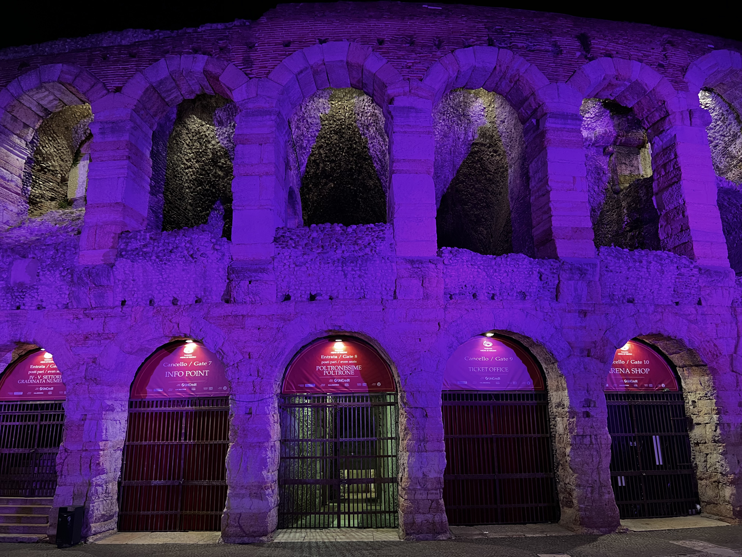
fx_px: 557
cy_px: 278
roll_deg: +0.9
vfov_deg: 53.1
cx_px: 371
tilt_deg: +13.9
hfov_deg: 67.3
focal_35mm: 26
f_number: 1.5
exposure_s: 1/33
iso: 400
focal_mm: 5.7
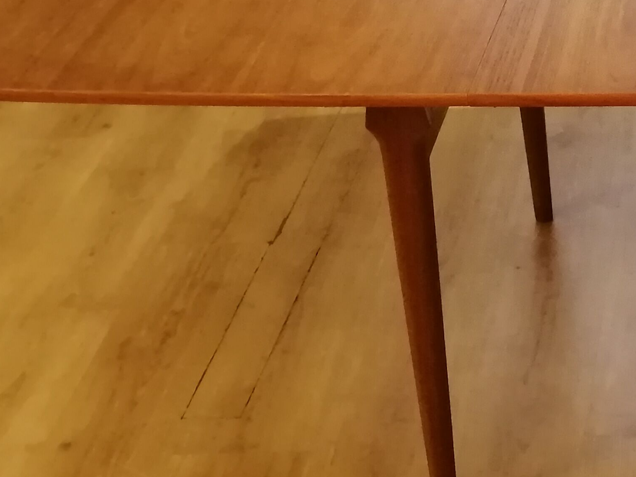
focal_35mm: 91
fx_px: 1672
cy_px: -147
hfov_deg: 19.6
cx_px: 855
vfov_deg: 15.4
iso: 400
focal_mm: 3.95
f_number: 1.8
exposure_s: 1/25
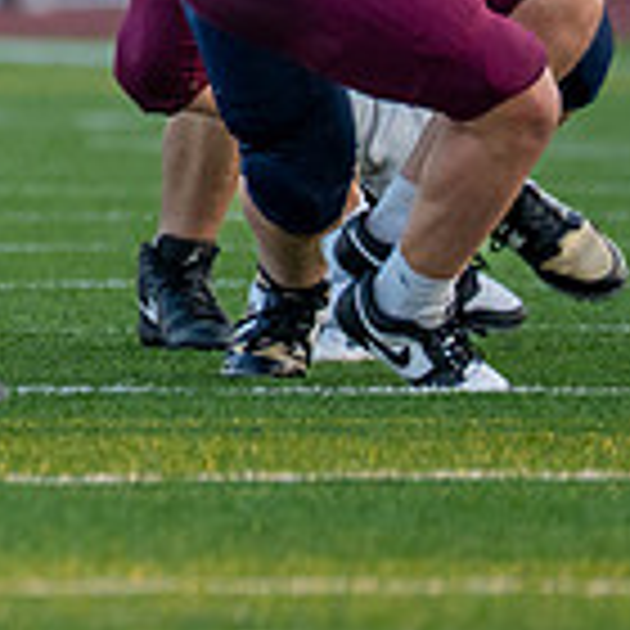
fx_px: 26418
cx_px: -1237
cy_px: -154
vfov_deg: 1.4
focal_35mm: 1283
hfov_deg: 1.4
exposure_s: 1/1250
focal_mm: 200
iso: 640
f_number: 2.8
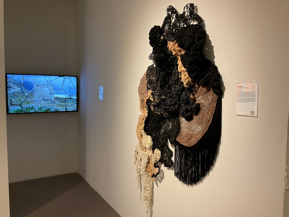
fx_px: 242
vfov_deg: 48.2
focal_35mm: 29
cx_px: 144
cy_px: 108
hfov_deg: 61.7
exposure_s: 1/50
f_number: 1.8
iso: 100
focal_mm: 3
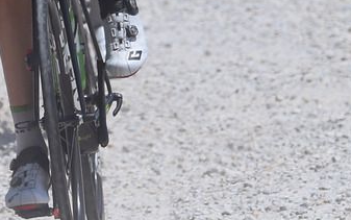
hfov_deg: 1.8
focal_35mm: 1197
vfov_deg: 1.1
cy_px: -96
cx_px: -110
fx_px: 11456
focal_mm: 330
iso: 400
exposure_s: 1/1600
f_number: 9
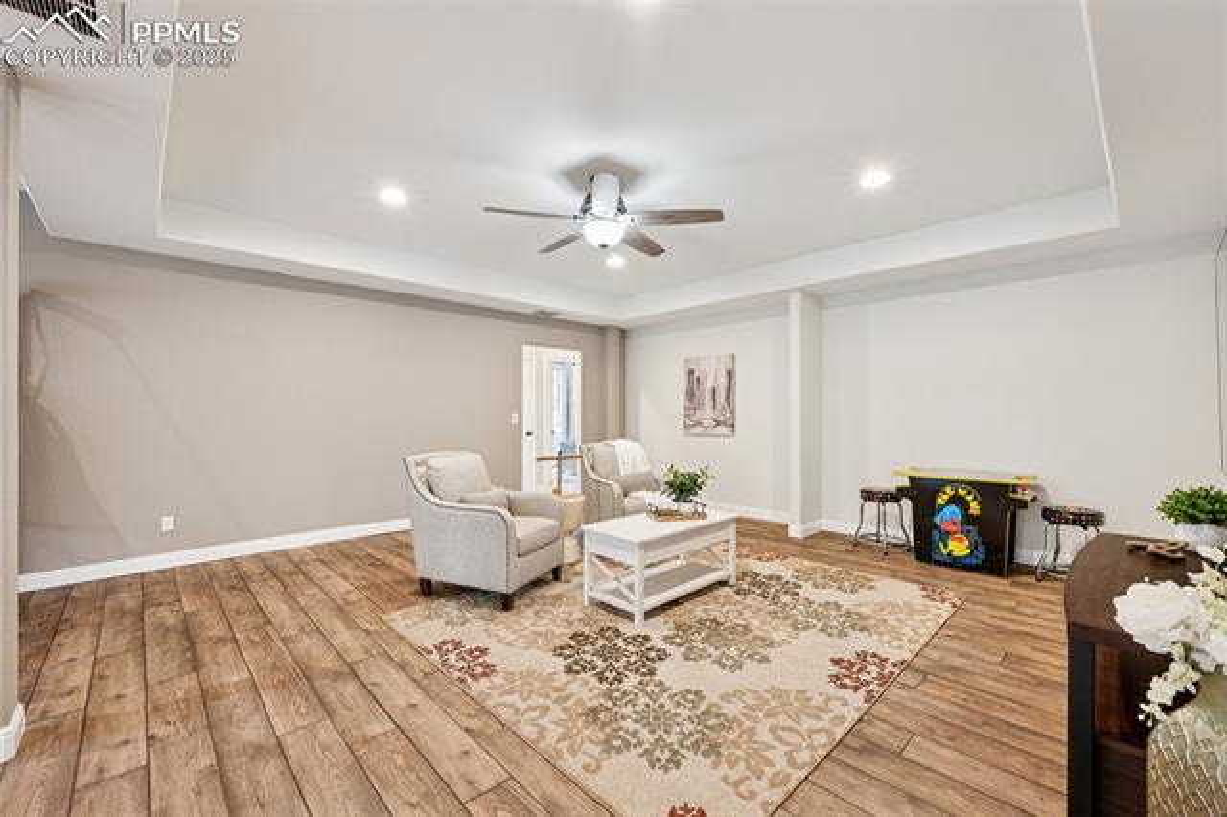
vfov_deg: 77.3
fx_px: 511
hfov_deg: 100.4
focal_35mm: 15
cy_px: 408
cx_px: 614
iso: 800
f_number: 11
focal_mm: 15
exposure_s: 1/2.5
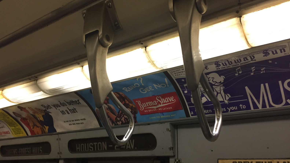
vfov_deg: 36.5
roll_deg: -1.8
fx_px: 246
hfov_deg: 61.0
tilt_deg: +17.9
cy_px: 100
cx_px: 144
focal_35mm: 32
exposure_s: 1/30
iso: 50
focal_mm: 4.15
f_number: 2.2
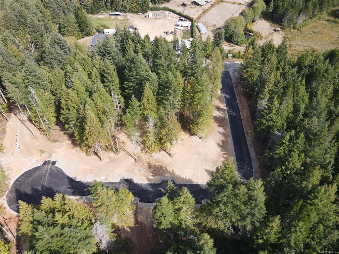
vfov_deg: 56.8
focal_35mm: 24
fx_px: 235
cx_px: 170
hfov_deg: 71.6
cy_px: 127
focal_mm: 4.5
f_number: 2.8
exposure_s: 1/20
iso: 100
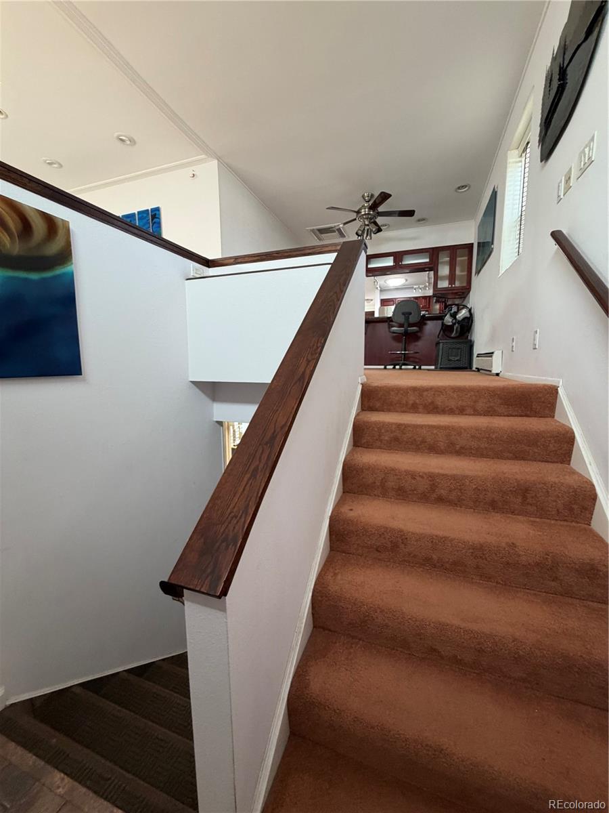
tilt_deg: -6.1
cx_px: 304
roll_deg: -0.3
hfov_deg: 85.7
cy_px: 406
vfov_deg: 102.1
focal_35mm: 14
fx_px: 328
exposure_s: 1/60
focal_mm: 2.22
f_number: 2.2
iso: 200
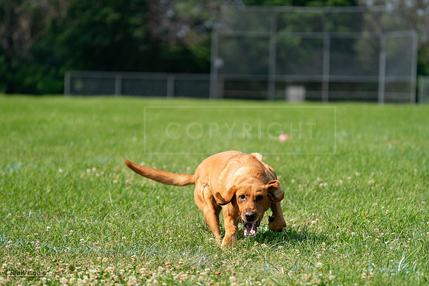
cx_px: 214
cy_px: 143
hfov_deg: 10.3
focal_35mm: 200
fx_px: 2384
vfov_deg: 6.9
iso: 1000
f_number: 5.6
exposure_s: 1/4000
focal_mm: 200
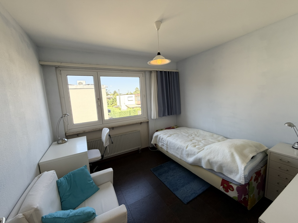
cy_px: 112
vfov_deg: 85.7
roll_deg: +3.3
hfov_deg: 102.1
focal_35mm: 14
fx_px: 121
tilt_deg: -7.8
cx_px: 149
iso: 80
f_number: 2.2
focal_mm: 2.22
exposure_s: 1/121
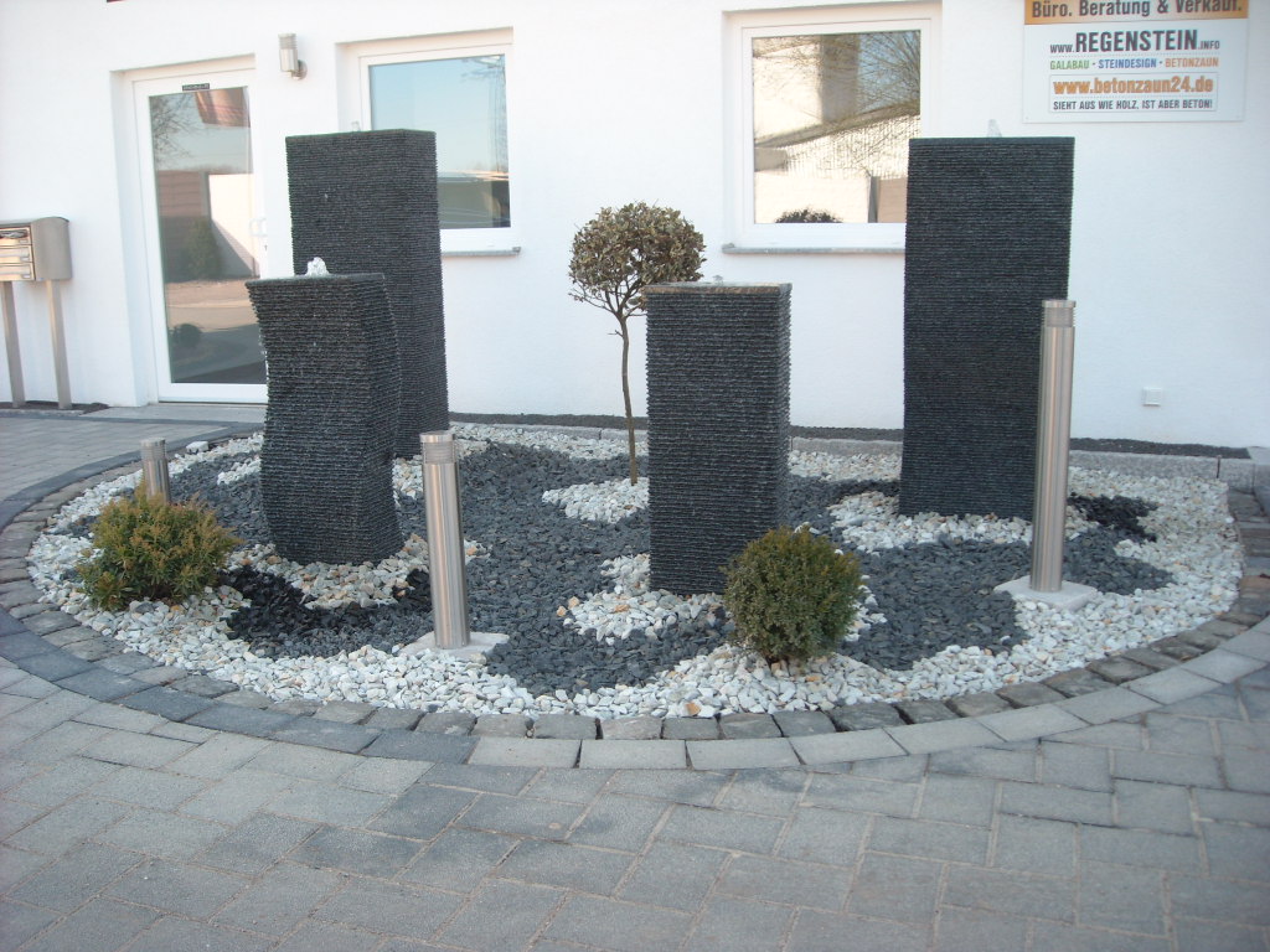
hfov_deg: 52.6
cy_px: 476
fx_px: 1284
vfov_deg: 40.7
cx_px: 635
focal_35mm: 35
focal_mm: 5.7
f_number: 2.8
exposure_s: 1/176
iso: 64
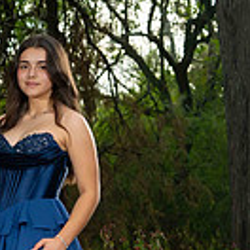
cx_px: -216
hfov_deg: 10.9
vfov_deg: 11.6
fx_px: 1217
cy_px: 243
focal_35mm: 149
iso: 160
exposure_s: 1/200
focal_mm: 40
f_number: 3.2
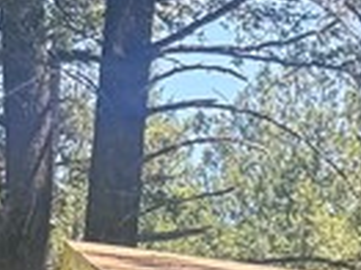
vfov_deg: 7.7
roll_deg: -0.7
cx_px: 1262
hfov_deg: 8.1
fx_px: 1959
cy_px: 479
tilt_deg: +7.8
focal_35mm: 188
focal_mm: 6.76
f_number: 1.78
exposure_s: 1/355
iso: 100
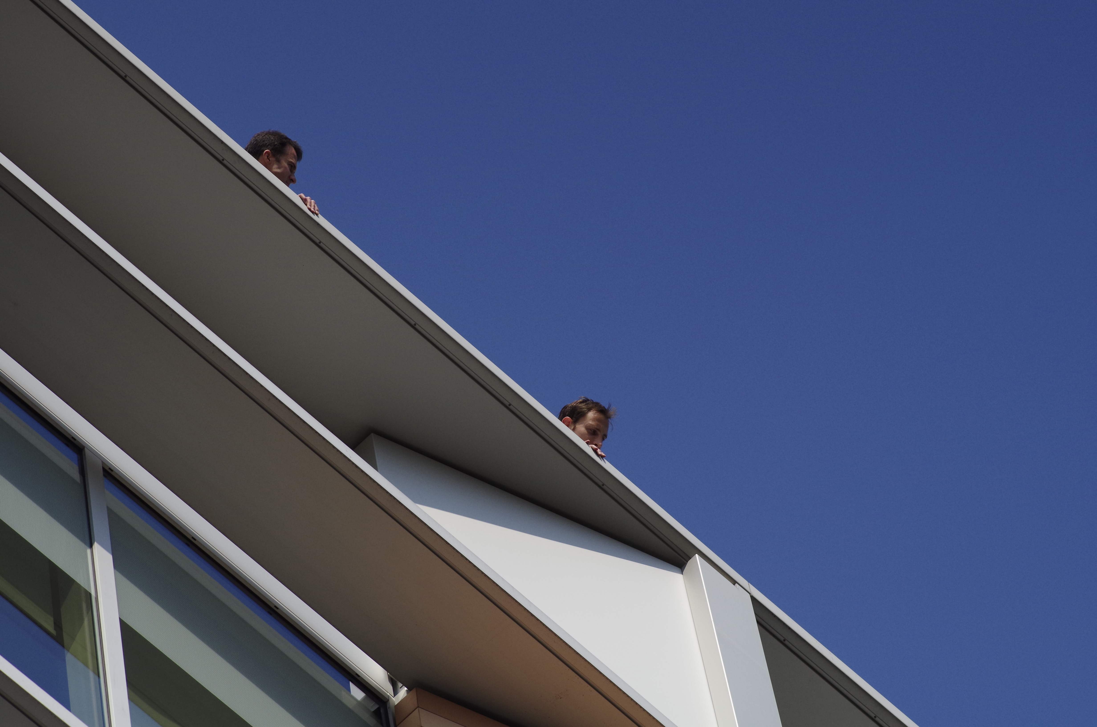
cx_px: 548
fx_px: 9123
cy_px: 364
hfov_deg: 6.9
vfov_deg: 4.6
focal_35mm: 300
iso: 400
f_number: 6.3
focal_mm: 200
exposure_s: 1/2500
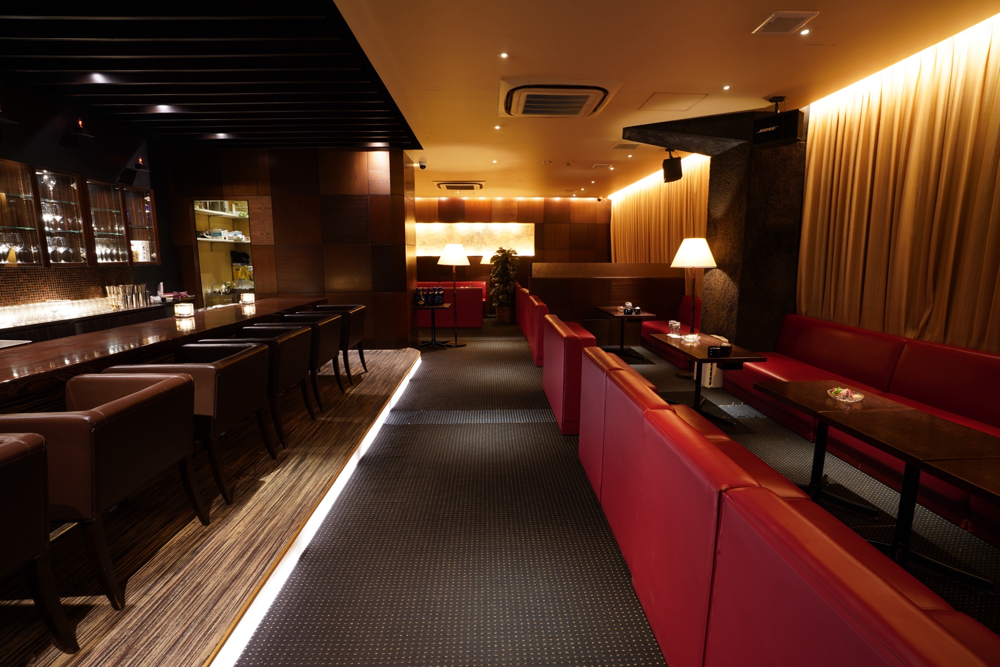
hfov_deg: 96.7
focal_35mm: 16
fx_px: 444
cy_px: 334
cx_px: 500
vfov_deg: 73.7
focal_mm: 16
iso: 100
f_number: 9
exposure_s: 5
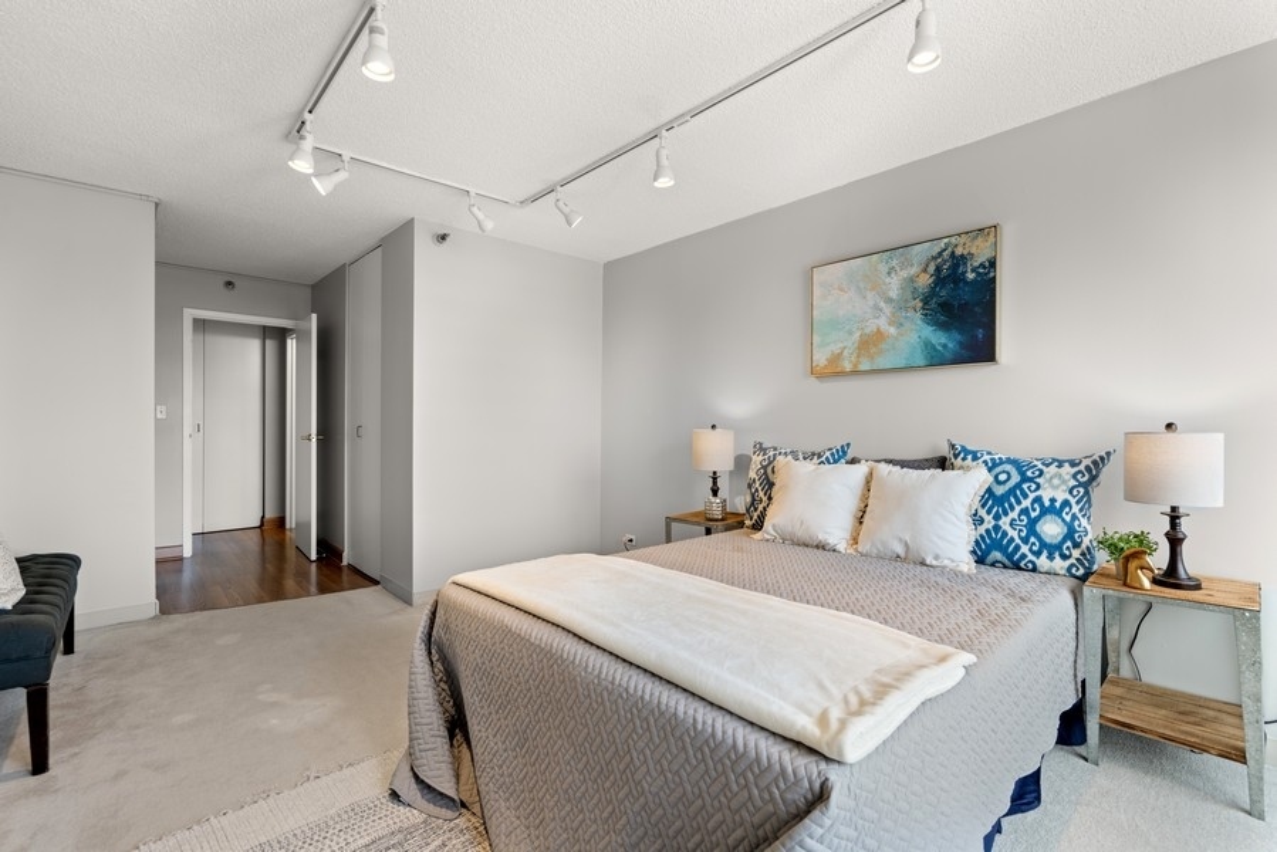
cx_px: 638
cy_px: 426
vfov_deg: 73.8
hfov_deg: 96.7
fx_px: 568
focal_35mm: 16
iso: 320
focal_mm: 16
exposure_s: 1/6
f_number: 7.1
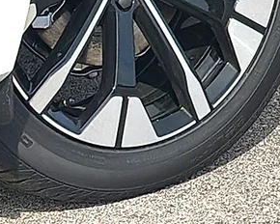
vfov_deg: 6.5
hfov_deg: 8.1
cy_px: -28
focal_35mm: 236
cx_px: 286
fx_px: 1956
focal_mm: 6.86
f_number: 1.78
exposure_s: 1/6711
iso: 80
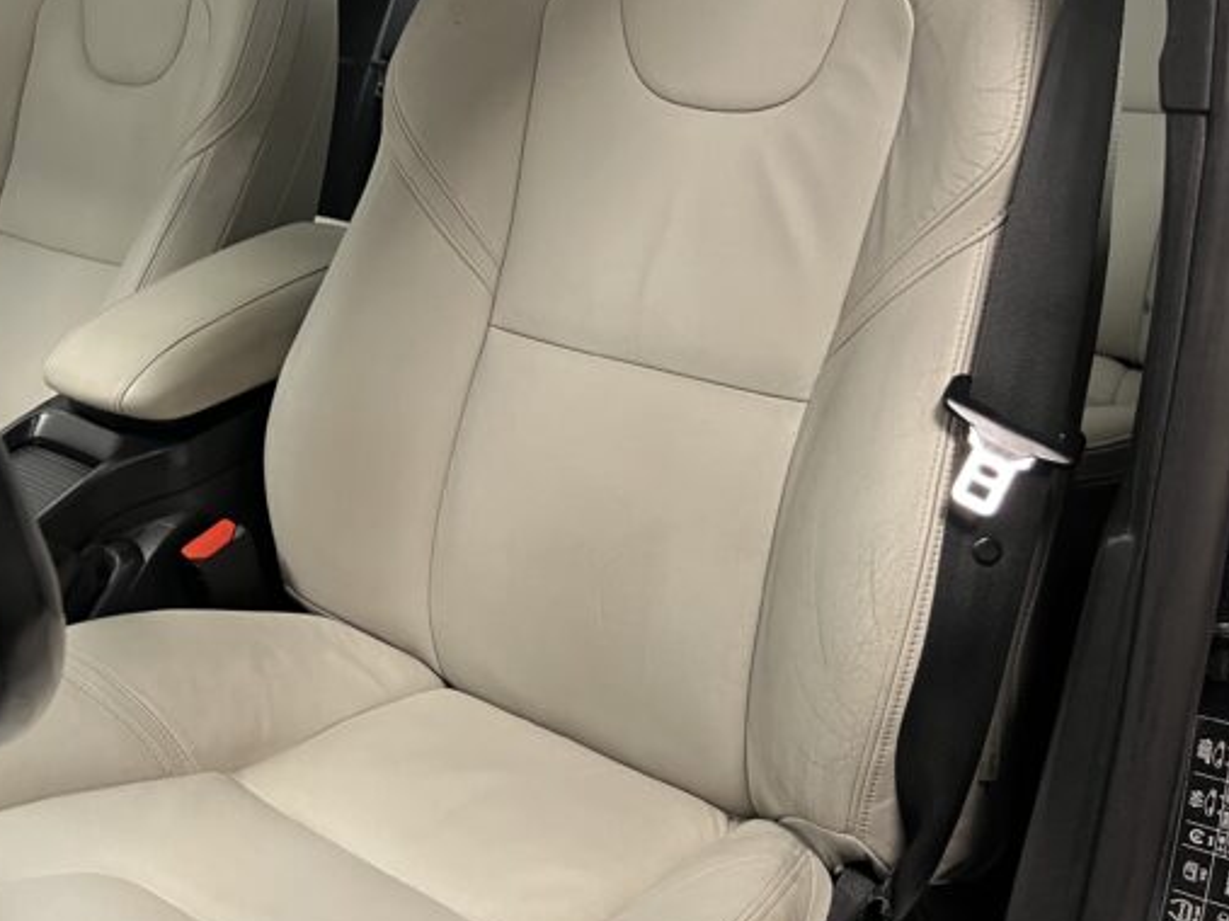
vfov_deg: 34.9
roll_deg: +0.9
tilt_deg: -19.5
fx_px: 1455
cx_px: 429
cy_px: 325
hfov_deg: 45.2
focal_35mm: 41
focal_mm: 5.7
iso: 250
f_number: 1.5
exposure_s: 1/50
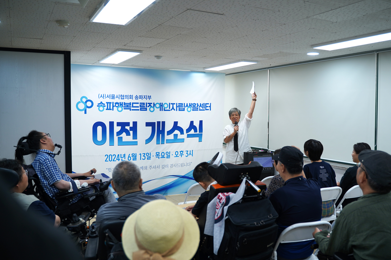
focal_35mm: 33
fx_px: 358
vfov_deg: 40.0
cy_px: 130
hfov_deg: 57.1
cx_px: 215
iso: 160
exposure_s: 1/160
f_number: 2.8
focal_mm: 28
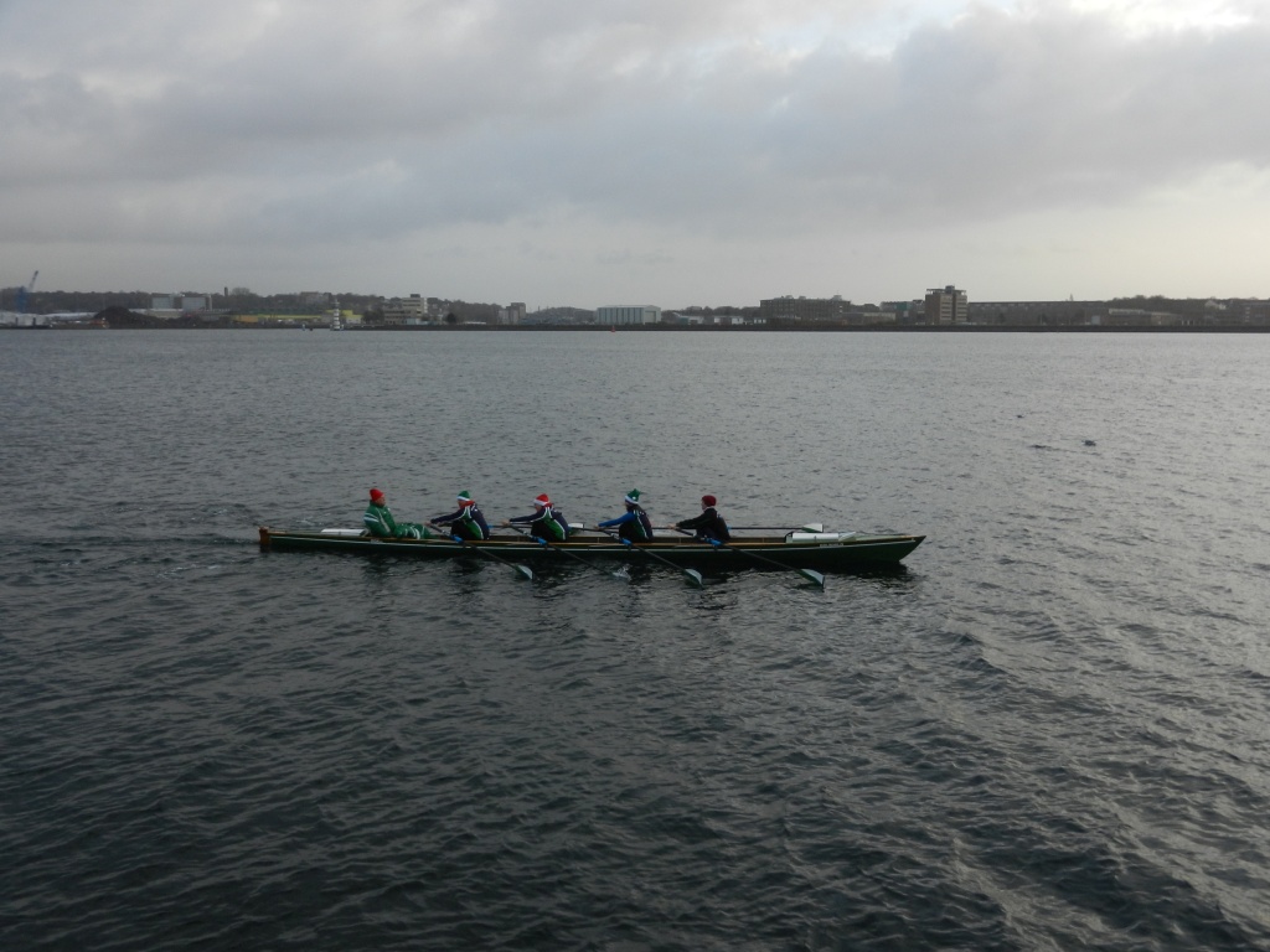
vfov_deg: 42.9
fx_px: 1211
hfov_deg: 55.4
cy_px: 476
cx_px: 635
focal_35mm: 33
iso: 160
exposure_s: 1/320
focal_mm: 5.9
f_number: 3.8
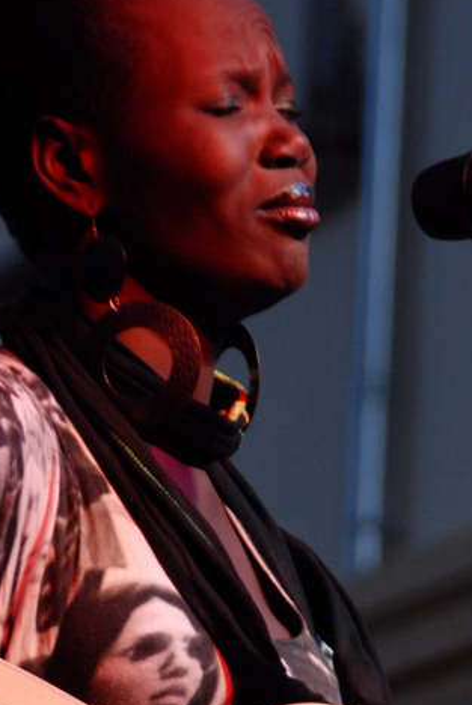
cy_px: 568
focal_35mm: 105
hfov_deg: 13.1
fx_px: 2060
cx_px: 179
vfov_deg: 19.2
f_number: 4.5
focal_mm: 32
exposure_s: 1/80
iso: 640
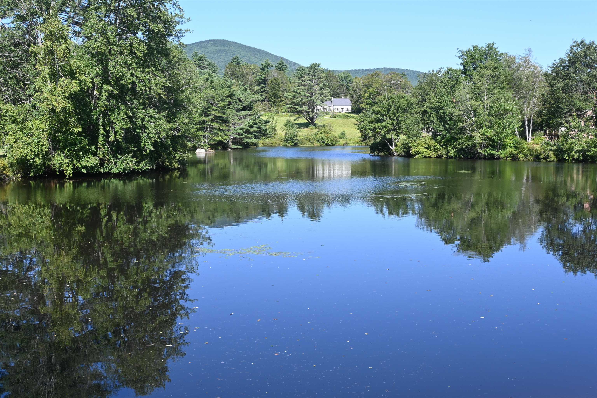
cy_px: 199
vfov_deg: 31.9
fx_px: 696
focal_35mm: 42
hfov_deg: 46.4
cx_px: 298
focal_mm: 28
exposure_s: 1/250
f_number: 5.6
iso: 100
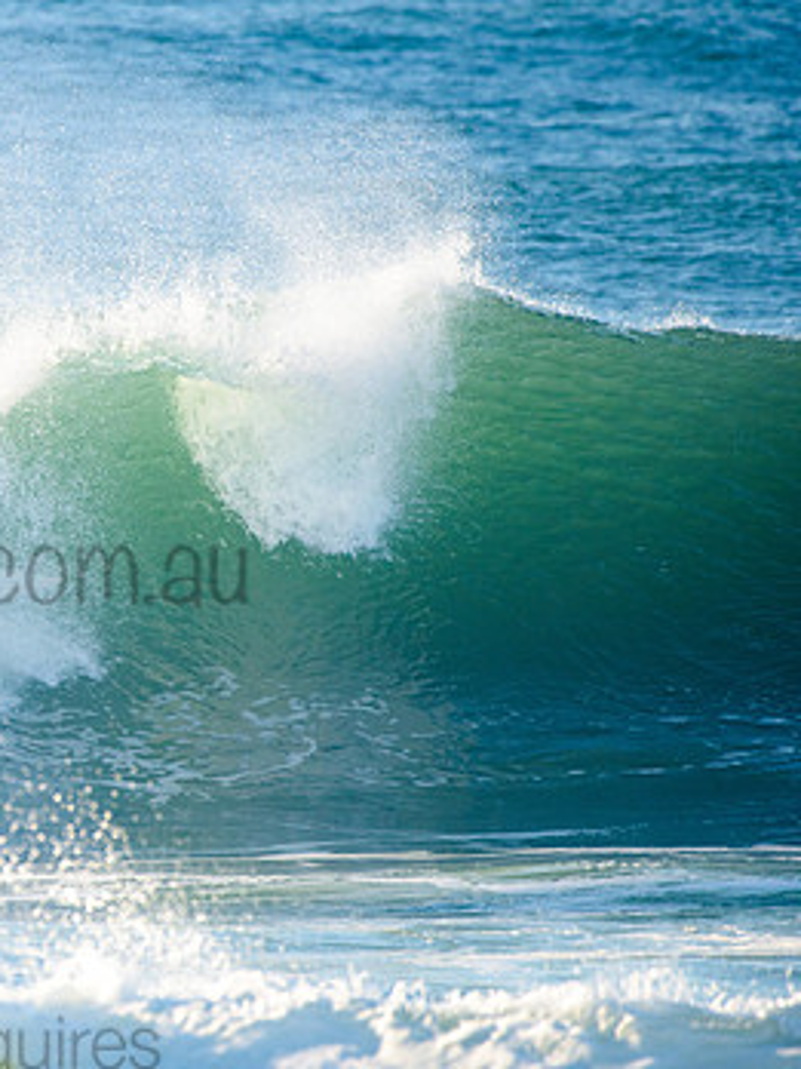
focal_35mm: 801
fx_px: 24713
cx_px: -77
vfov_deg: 2.5
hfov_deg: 1.9
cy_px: 533
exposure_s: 1/1600
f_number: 5.6
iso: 400
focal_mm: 500
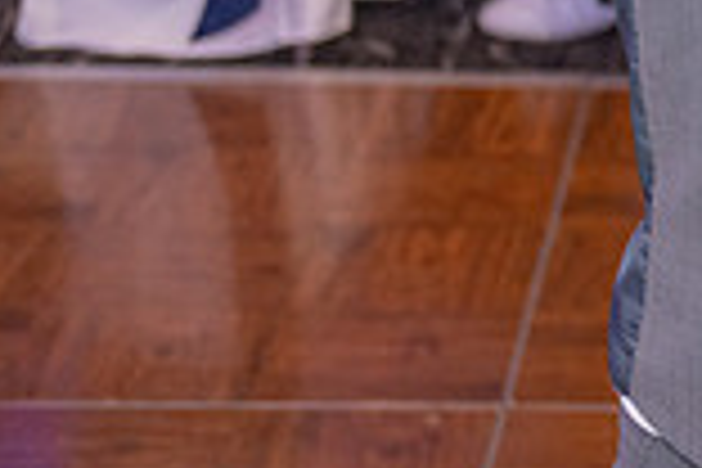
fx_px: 3978
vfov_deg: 6.6
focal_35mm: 204
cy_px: -214
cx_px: 1296
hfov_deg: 9.6
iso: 1600
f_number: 3.5
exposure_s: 1/125
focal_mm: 55
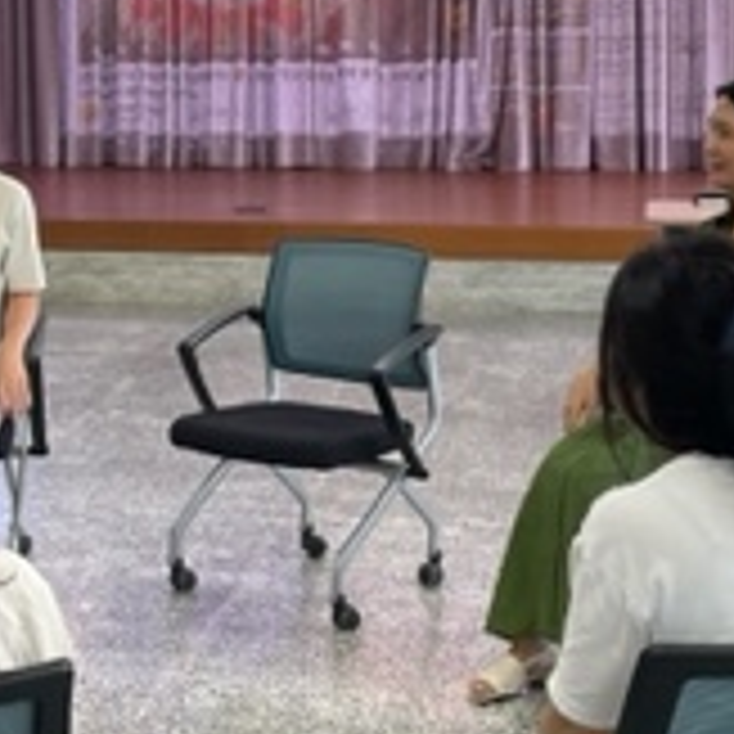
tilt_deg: -4.9
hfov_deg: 18.5
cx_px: -95
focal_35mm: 90
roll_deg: +1.2
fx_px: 2159
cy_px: 153
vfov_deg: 19.1
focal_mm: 4.2
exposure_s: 1/120
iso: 125
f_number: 1.6
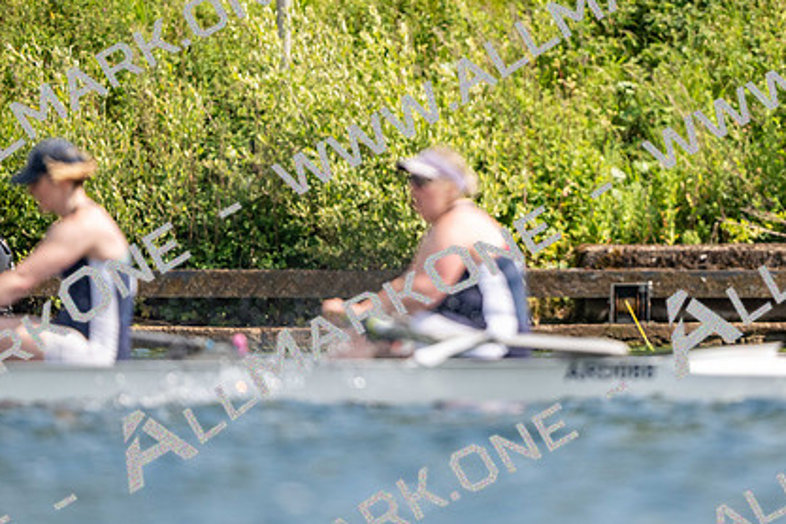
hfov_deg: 1.8
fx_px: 25521
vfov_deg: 1.2
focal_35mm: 1169
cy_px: 201
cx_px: 505
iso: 720
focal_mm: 840
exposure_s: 1/2500
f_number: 5.6
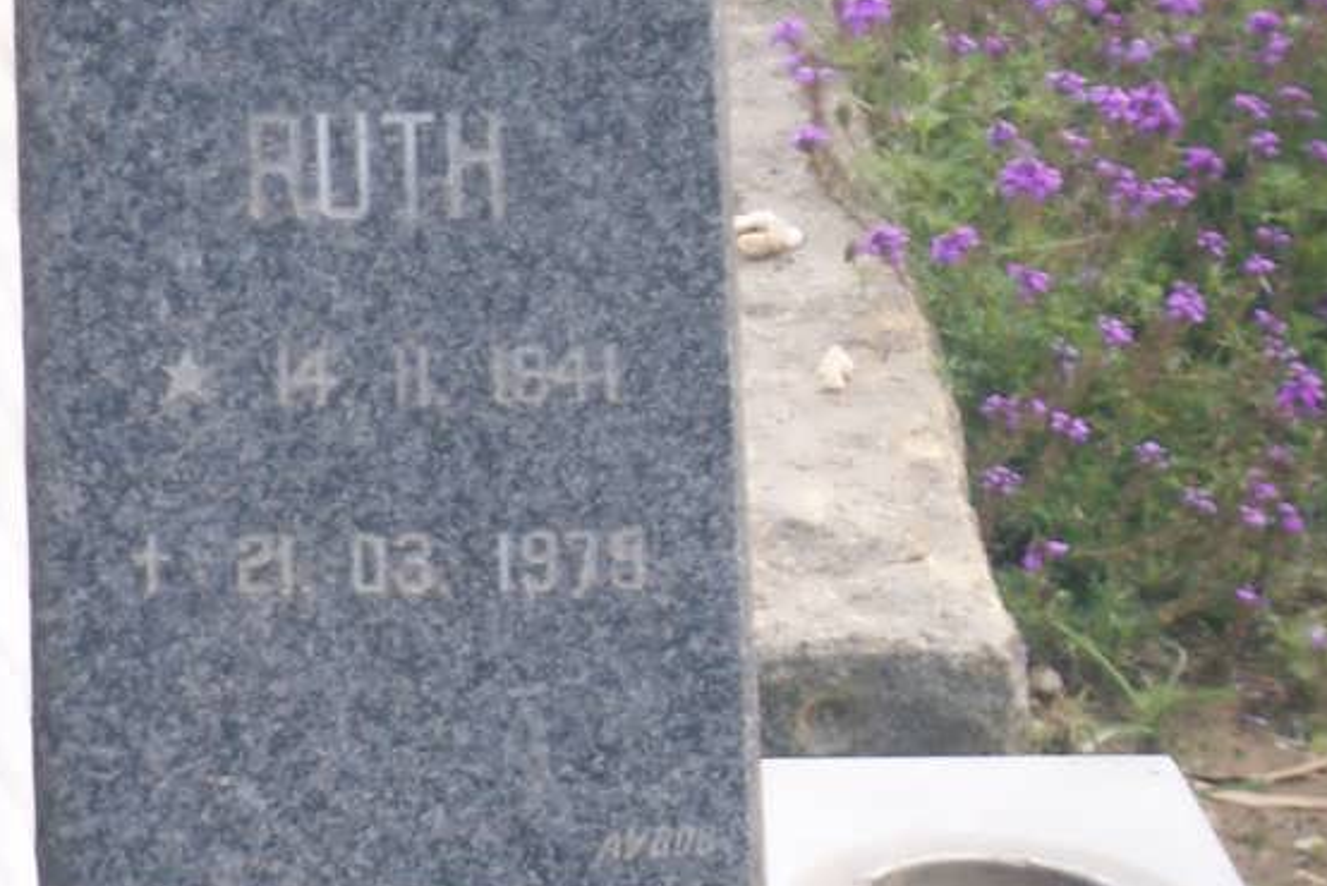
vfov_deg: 6.7
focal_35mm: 205
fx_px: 7560
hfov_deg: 10.0
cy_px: 606
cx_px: 29
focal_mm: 15.2
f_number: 4.3
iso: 80
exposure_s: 1/100
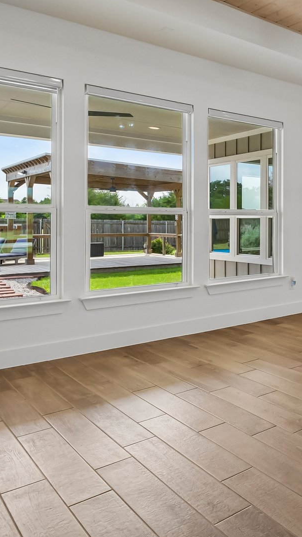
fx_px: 427
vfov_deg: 63.6
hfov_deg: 29.3
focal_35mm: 30
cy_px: 209
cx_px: 415
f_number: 8
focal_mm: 10
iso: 400
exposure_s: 1/60
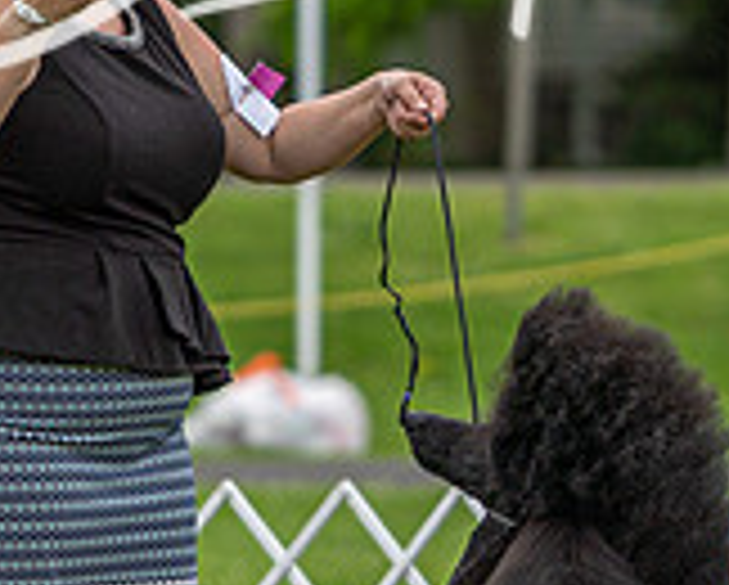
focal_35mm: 784
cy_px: 249
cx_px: 474
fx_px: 16936
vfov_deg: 2.0
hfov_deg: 2.5
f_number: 4
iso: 320
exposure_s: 1/1000
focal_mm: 186
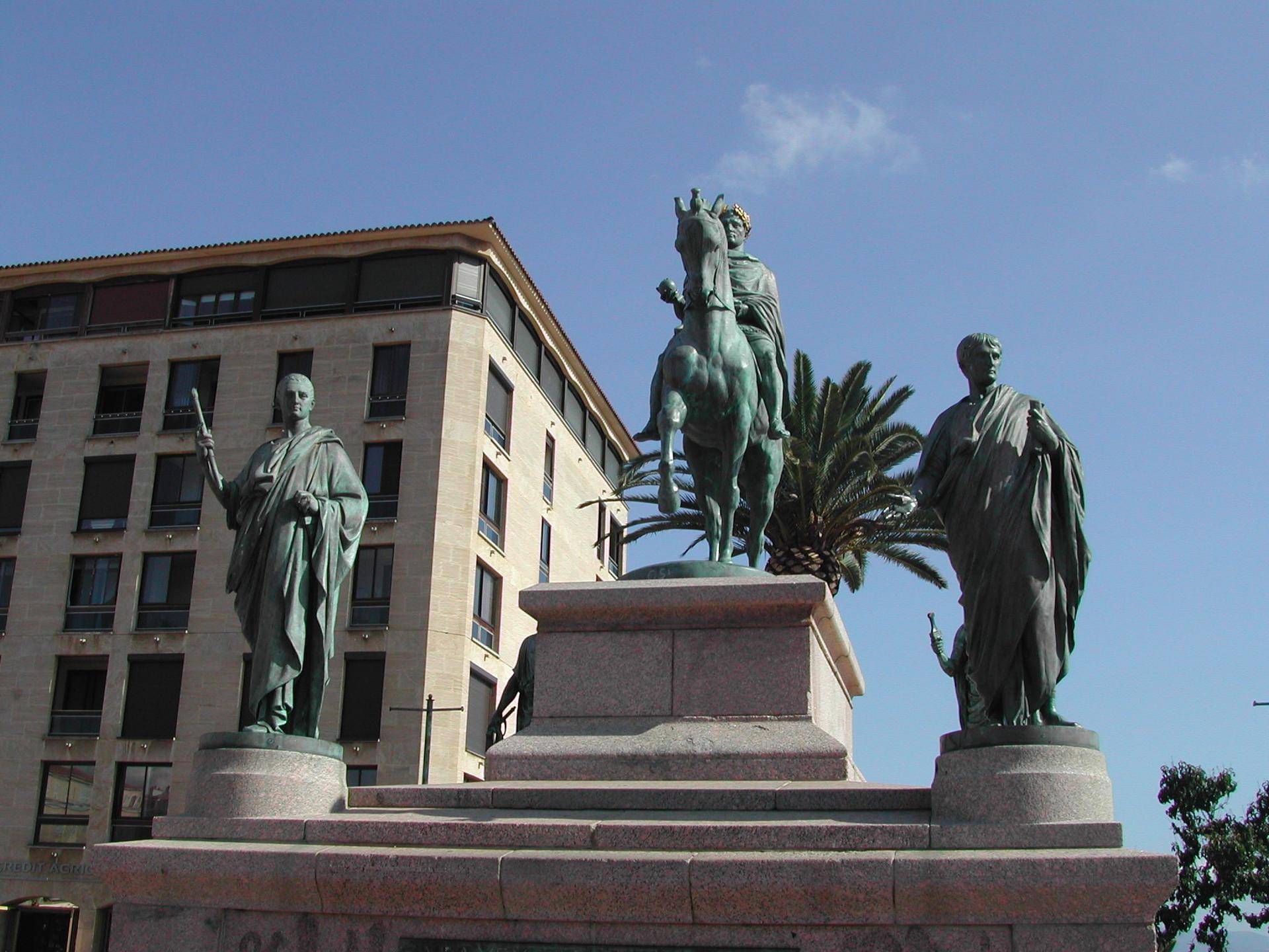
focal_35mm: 38
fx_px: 1393
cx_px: 634
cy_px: 476
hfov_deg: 49.0
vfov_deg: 37.7
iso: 100
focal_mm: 8
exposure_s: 1/274
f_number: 7.6
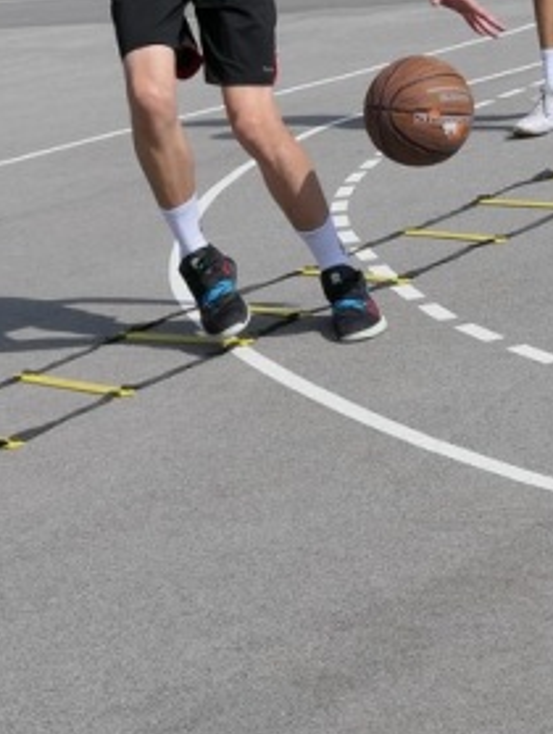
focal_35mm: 126
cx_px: 398
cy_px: 203
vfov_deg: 15.6
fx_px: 2678
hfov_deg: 11.8
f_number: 4
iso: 125
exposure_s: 1/1600
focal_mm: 14.9
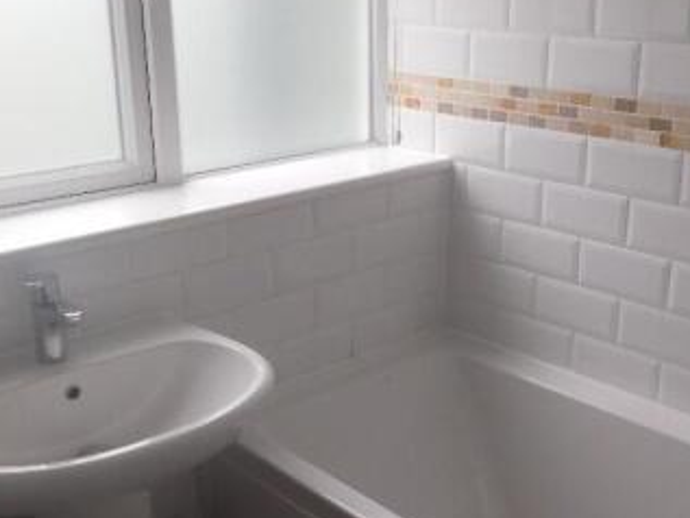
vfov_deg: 31.5
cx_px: 338
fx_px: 917
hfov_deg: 41.2
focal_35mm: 46
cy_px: 310
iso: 160
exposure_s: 1/30
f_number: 3.4
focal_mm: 4.5
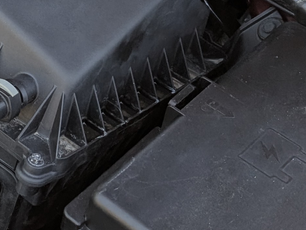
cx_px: -203
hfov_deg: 16.5
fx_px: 921
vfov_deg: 14.2
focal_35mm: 104
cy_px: 67
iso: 15
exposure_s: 1/154
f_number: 1.68
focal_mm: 6.9
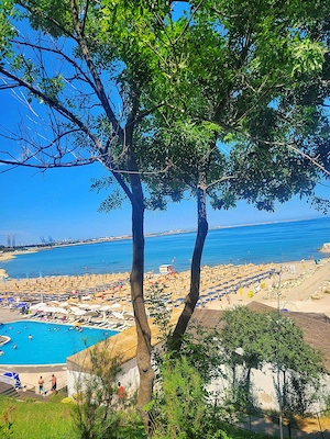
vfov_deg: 67.3
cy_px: 220
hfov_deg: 53.1
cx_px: 165
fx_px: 330
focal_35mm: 26
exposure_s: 1/1962
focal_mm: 5.4
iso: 40
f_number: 1.8
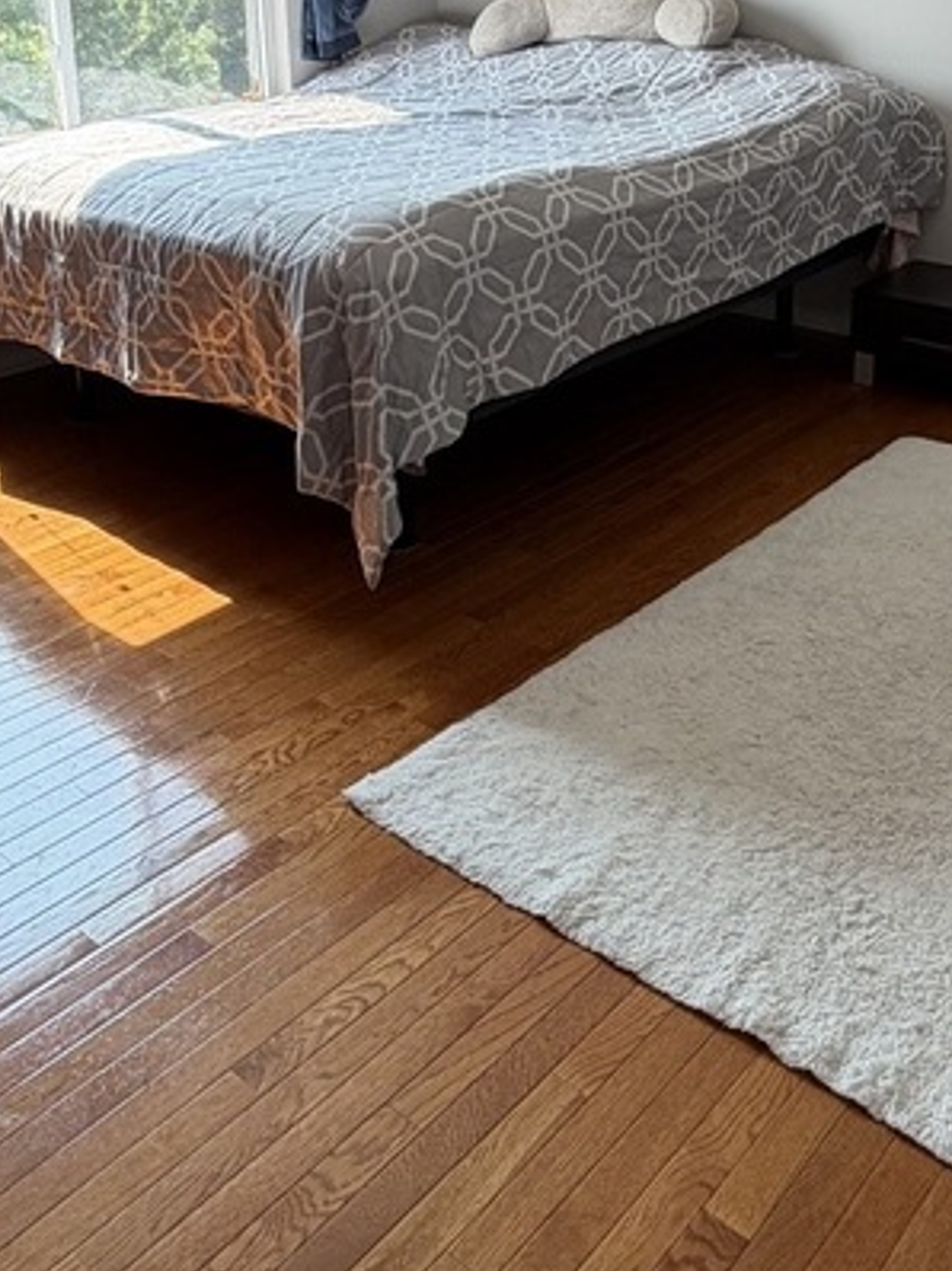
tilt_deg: -16.0
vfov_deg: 46.9
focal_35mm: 38
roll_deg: +0.1
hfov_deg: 37.5
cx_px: 585
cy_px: 294
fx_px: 1395
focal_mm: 2.22
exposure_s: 1/121
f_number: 2.2
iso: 50
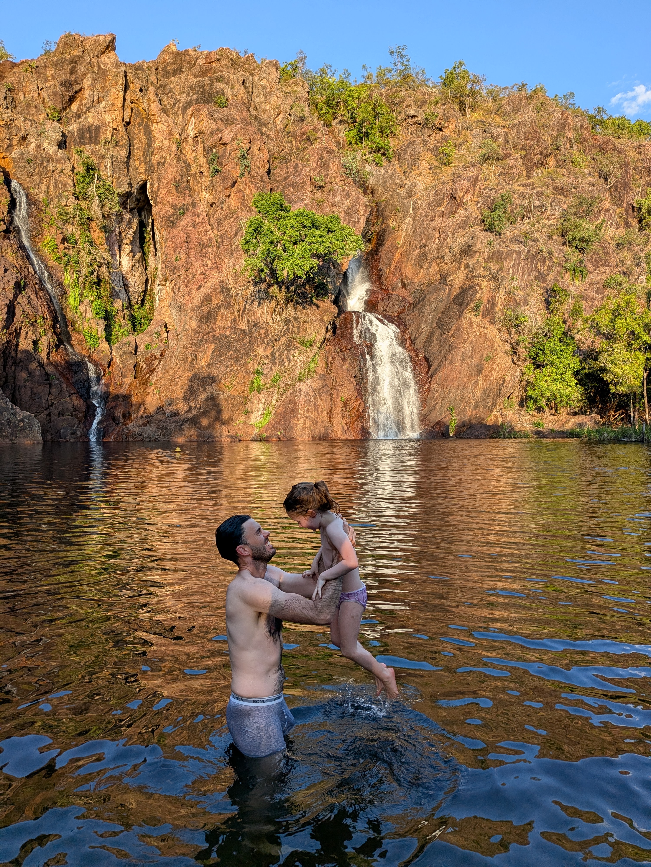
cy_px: 434
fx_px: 602
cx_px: 326
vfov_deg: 71.6
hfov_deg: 56.8
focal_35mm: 24
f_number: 1.7
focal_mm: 4.53
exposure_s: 1/398
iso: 27
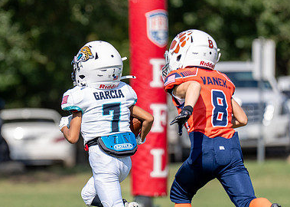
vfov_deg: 2.6
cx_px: 82
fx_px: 4559
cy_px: 140
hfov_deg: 3.6
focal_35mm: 554
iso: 160
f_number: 2.8
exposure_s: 1/2500
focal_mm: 200
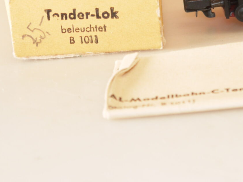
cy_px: -19
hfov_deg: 12.8
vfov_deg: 9.7
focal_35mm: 151
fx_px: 1060
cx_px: 275
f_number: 4.4
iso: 100
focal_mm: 22
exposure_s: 1/40
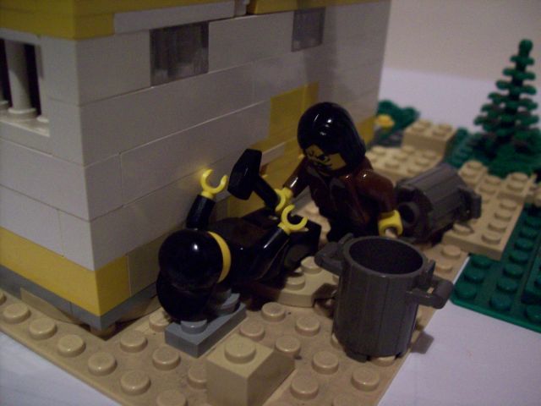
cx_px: 270
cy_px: 203
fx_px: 563
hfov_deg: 51.4
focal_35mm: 36
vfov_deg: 39.7
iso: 200
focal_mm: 6
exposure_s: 1/5.66
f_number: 2.7
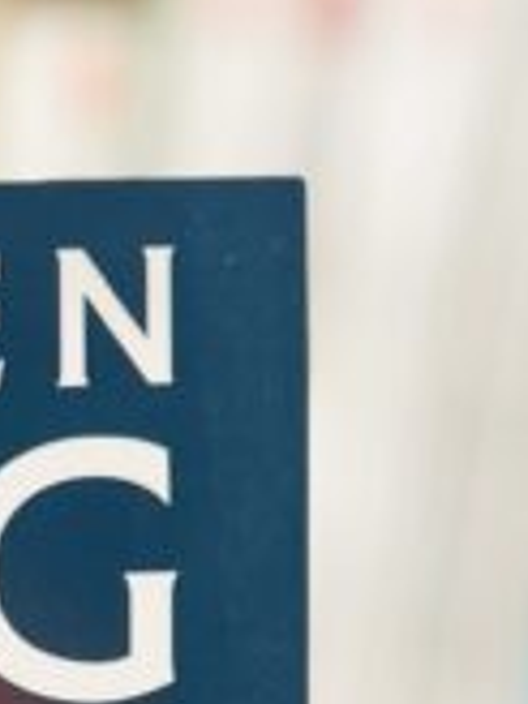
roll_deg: -0.2
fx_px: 2583
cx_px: -485
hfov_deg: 10.8
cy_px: 1026
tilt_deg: -32.2
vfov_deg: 14.6
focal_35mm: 127
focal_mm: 5.7
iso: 64
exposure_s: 1/121
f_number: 1.5
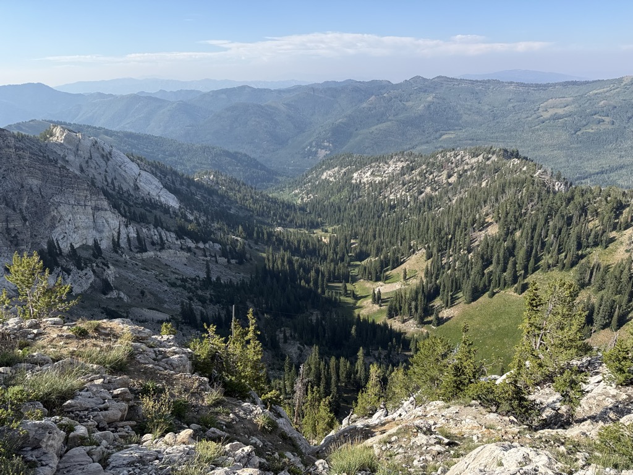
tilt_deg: -21.1
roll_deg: +1.4
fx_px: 439
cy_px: 238
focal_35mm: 24
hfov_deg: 71.6
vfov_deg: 56.8
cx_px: 316
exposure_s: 1/2907
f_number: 1.78
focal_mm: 6.76
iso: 80
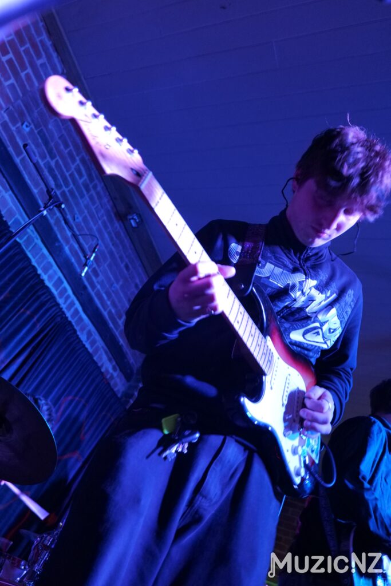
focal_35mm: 28
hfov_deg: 46.4
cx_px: 196
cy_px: 293
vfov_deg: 65.5
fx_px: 456
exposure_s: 1/30
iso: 6400
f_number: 4
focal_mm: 28
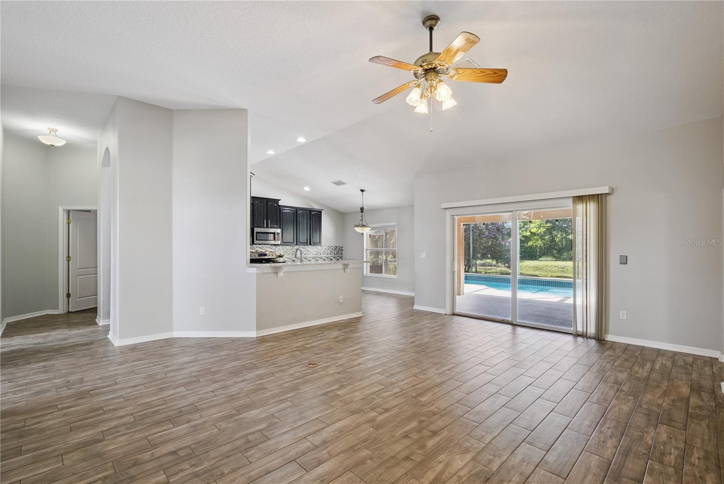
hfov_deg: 96.7
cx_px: 362
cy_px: 242
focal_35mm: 16
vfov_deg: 73.8
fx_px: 322
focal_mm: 16
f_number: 9
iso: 1000
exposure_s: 1/50
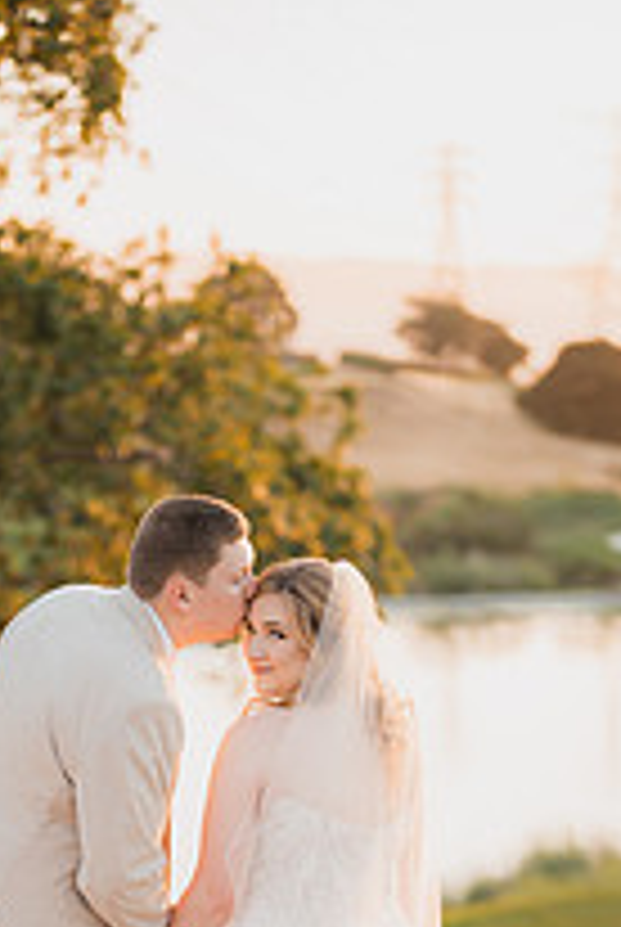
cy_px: 936
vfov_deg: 18.2
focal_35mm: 109
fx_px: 2811
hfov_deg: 12.6
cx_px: 189
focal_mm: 50
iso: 125
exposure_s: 1/400
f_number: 1.2
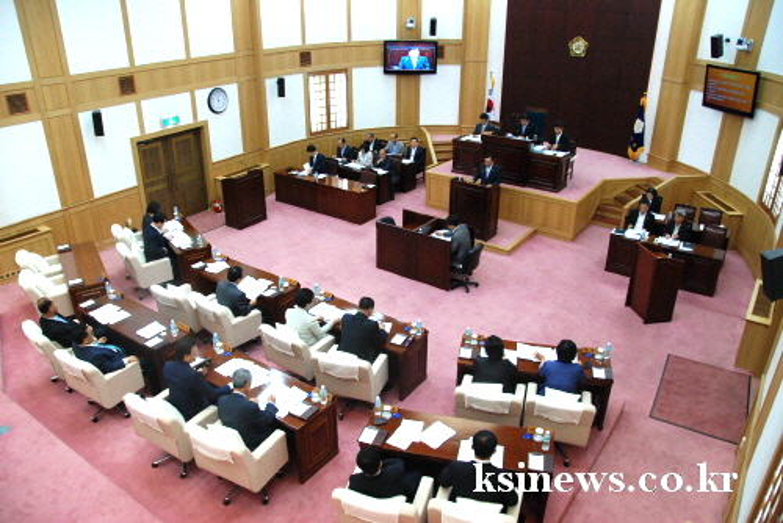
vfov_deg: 48.0
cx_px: 392
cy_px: 262
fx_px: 588
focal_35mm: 27
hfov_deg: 67.4
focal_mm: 18
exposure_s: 1/60
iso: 800
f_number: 4
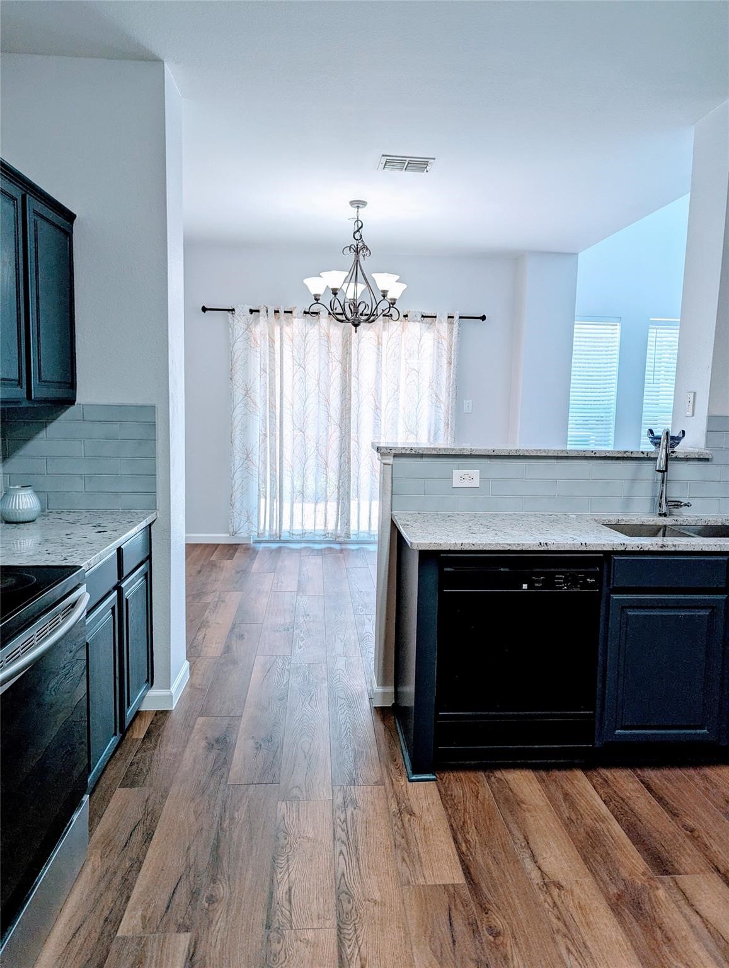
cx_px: 364
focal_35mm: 24
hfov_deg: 56.9
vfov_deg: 71.5
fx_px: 672
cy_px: 484
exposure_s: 1/120
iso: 53
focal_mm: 6.81
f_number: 1.85
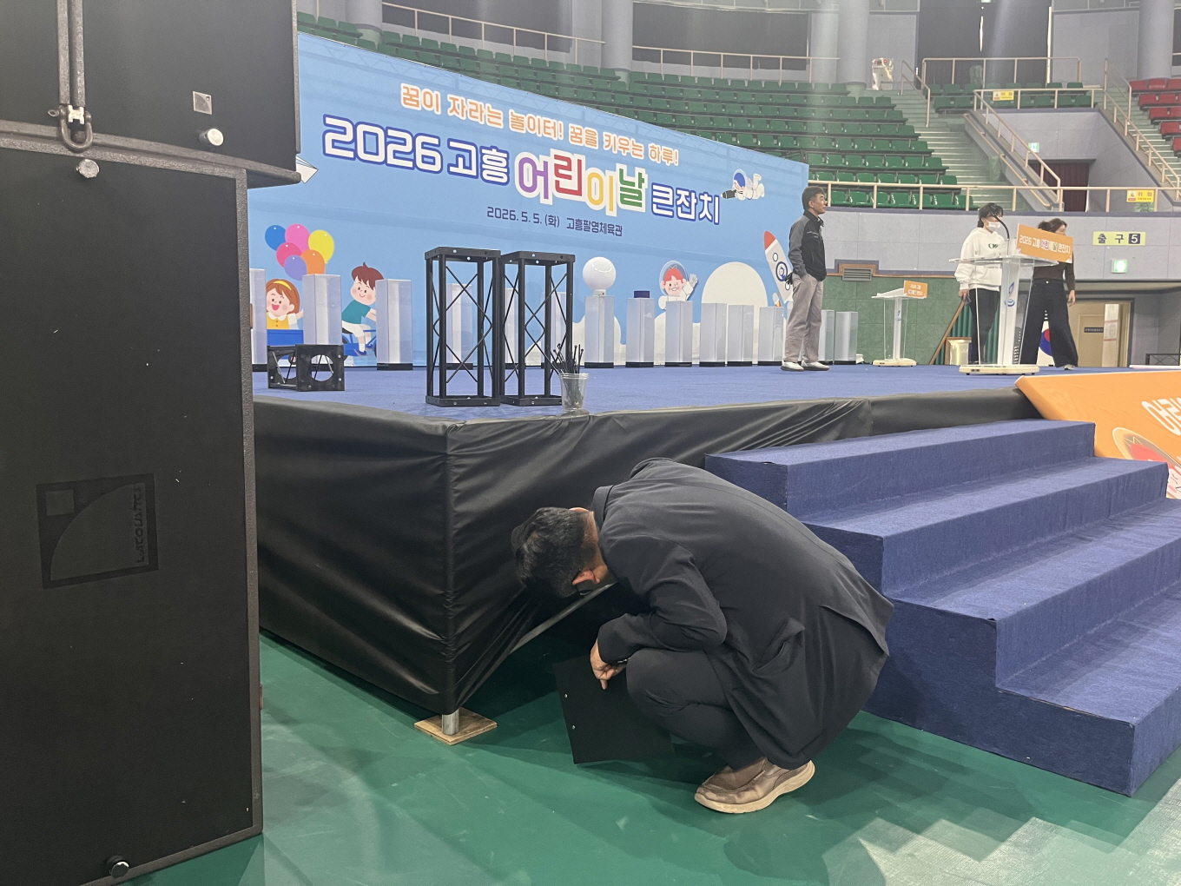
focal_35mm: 26
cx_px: 590
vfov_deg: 53.1
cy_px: 443
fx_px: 887
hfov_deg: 67.3
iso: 200
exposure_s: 1/60
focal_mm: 5.1
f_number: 1.6
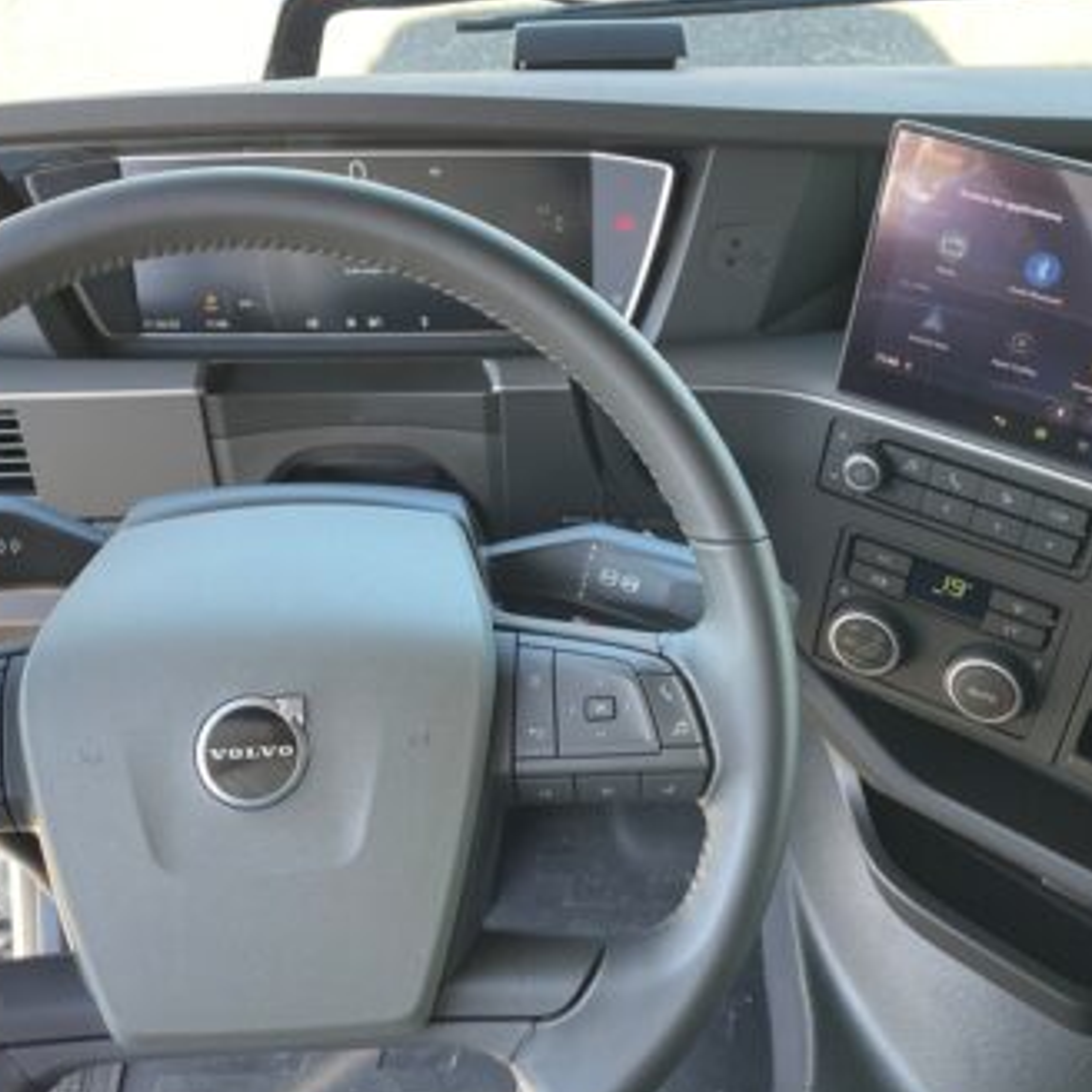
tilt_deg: -47.4
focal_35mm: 42
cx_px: 576
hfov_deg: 40.0
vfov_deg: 40.0
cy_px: 606
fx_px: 1499
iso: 50
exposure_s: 1/121
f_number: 1.6
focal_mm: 4.2
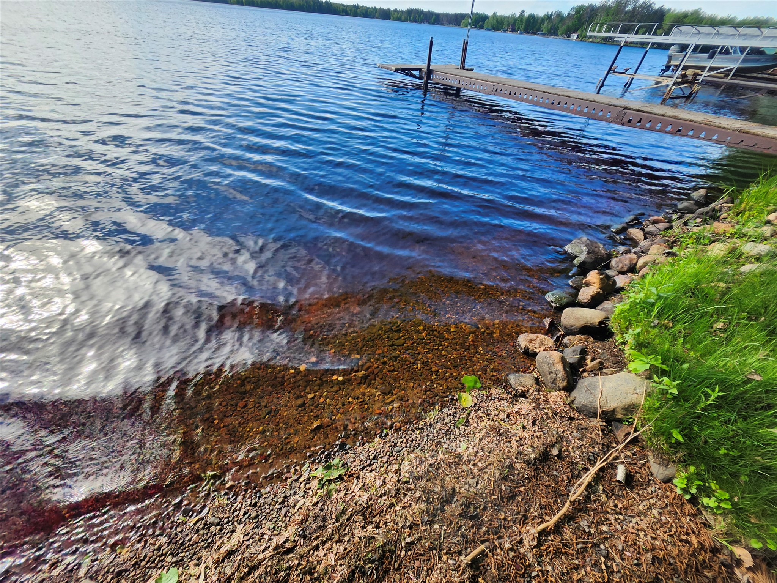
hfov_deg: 106.2
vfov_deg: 89.9
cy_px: 292
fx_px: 292
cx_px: 388
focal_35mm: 13
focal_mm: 1.74
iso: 40
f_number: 2.2
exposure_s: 1/391
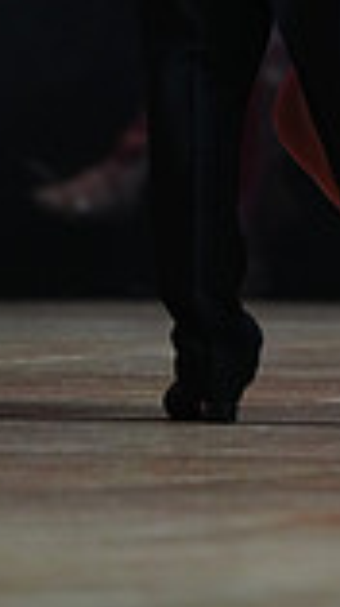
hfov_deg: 1.6
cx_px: 531
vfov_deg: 2.8
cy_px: -251
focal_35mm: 776
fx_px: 12471
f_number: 2.8
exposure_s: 1/250
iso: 2000
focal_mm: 200
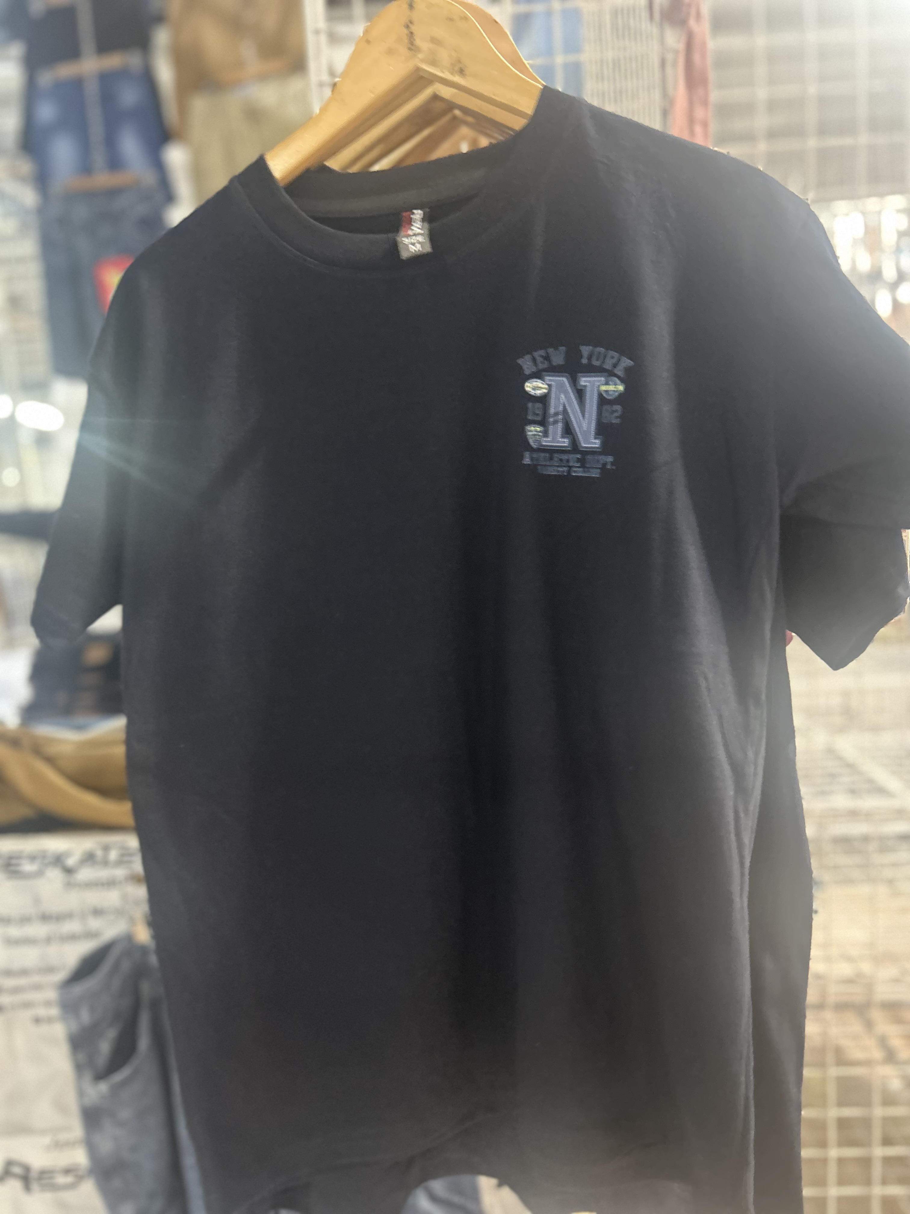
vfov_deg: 67.3
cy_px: 607
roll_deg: +3.3
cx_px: 455
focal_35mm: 26
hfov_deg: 53.1
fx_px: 911
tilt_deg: -5.6
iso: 500
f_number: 1.5
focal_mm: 5.7
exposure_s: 1/33
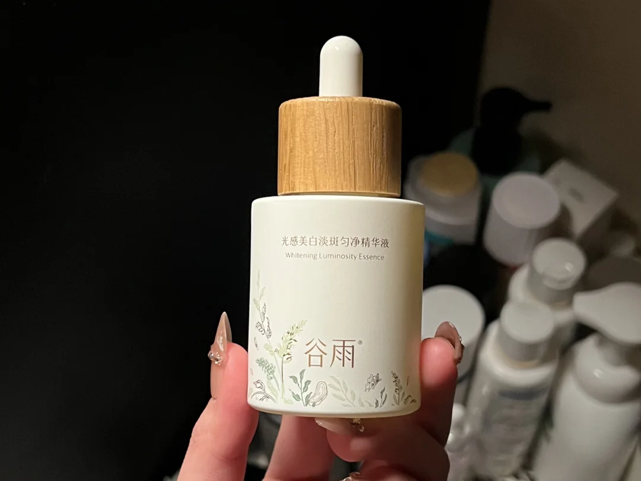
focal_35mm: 26
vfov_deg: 53.1
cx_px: 320
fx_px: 481
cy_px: 240
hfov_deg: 67.3
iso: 320
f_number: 1.5
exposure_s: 1/60
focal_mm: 5.7
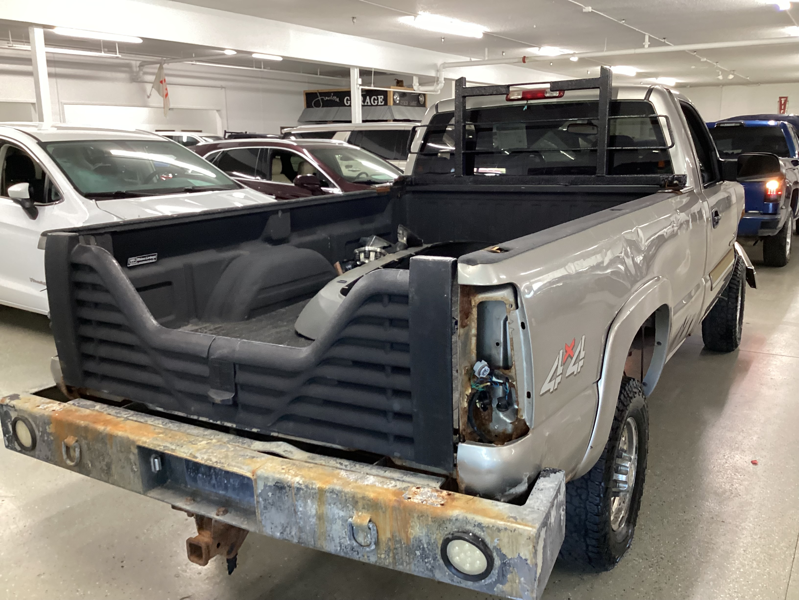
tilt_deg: -11.7
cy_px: 300
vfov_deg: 45.4
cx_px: 400
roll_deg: +0.6
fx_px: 716
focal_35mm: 31
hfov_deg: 58.4
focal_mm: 3.3
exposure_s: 1/40
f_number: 2.4
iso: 250
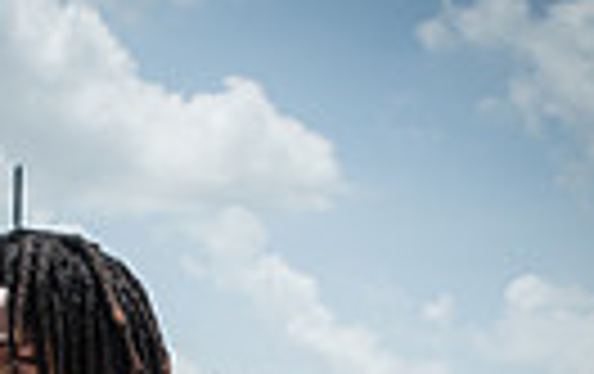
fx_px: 2141
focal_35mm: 132
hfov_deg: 15.7
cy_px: 937
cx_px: 99
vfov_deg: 8.9
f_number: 7.1
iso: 100
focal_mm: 38
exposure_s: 1/500
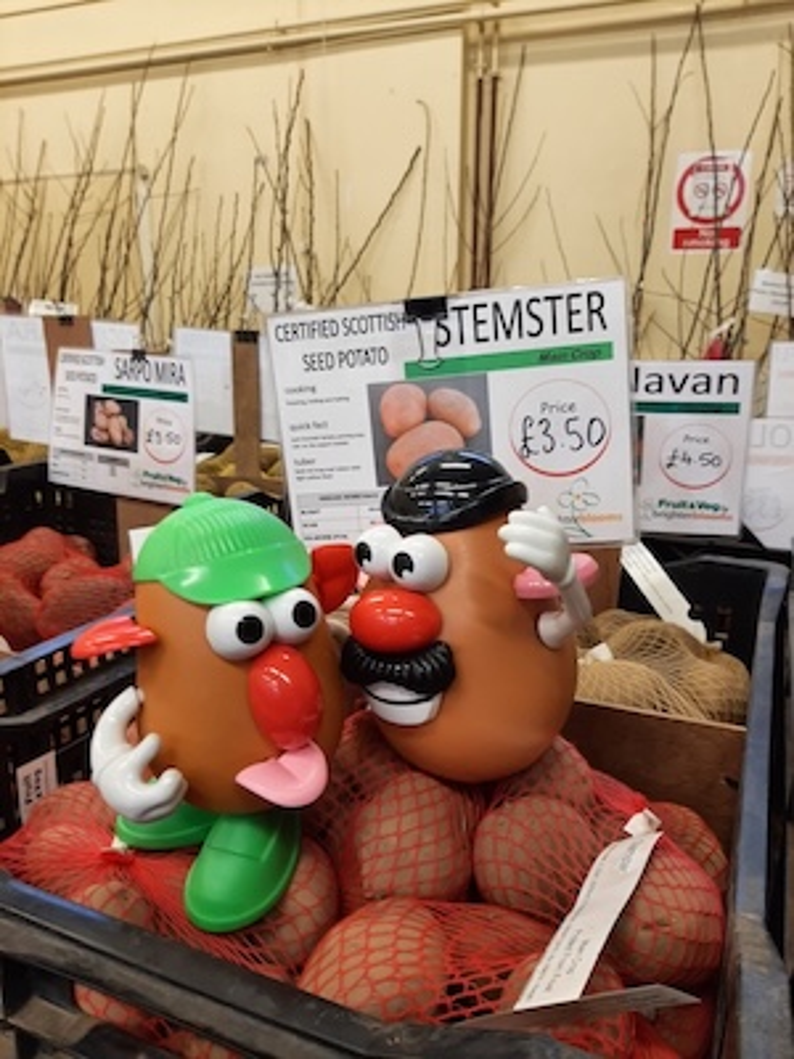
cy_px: 530
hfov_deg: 53.1
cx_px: 397
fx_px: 795
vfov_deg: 67.3
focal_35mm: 26
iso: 80
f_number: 1.7
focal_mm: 3.93
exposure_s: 1/50
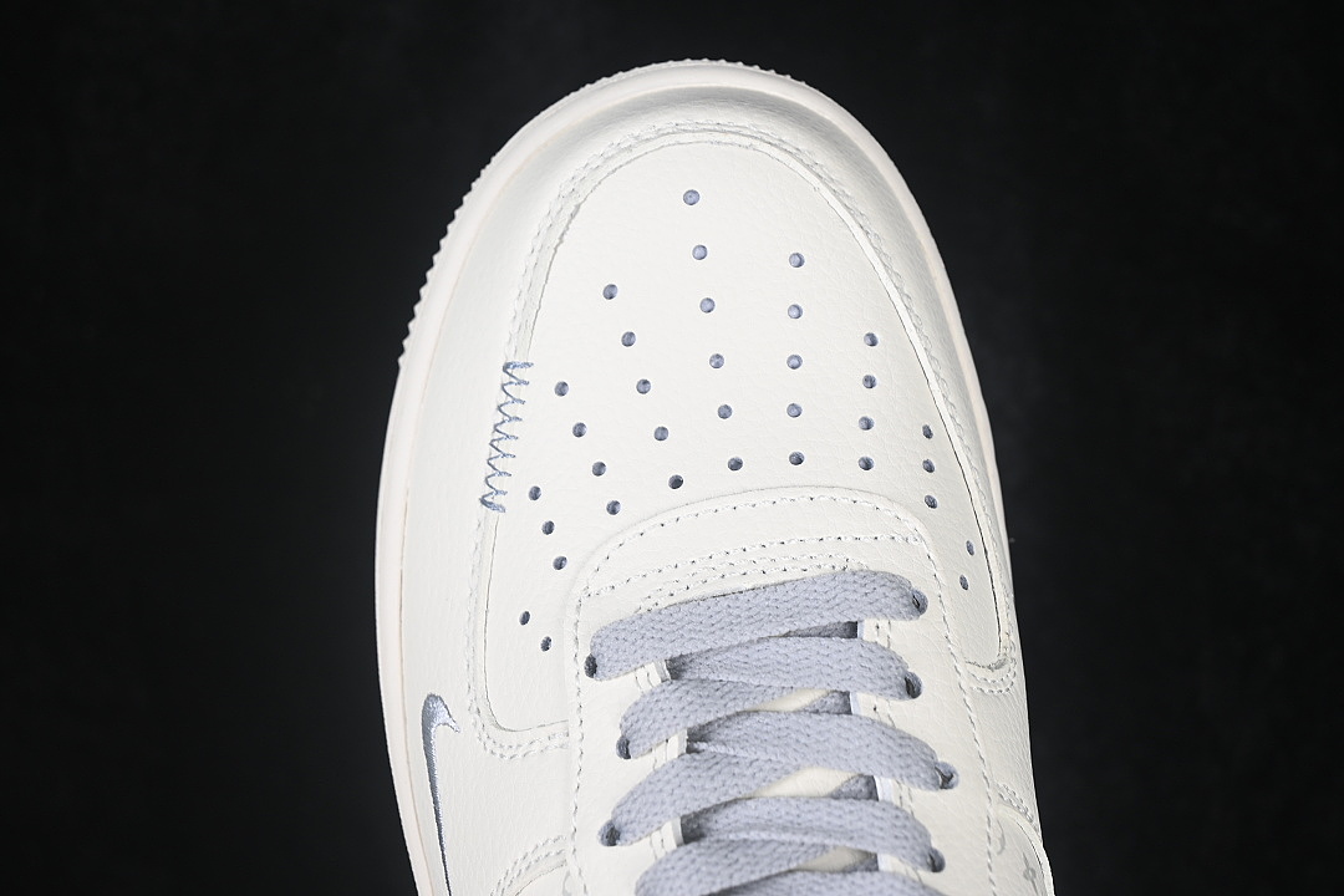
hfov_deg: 27.0
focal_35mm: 75
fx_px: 2800
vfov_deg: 18.2
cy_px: 448
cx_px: 672
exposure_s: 1/80
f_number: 7.1
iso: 160
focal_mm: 50
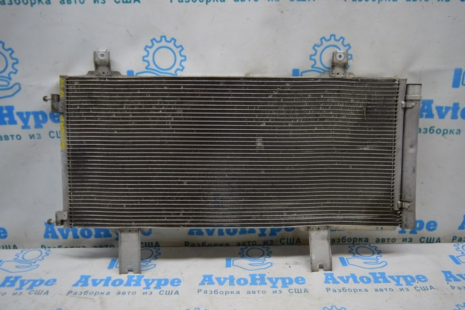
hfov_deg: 62.0
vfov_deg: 43.5
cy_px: 155
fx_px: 387
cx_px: 232
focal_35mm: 30
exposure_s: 1/60
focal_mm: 20
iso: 400
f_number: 4
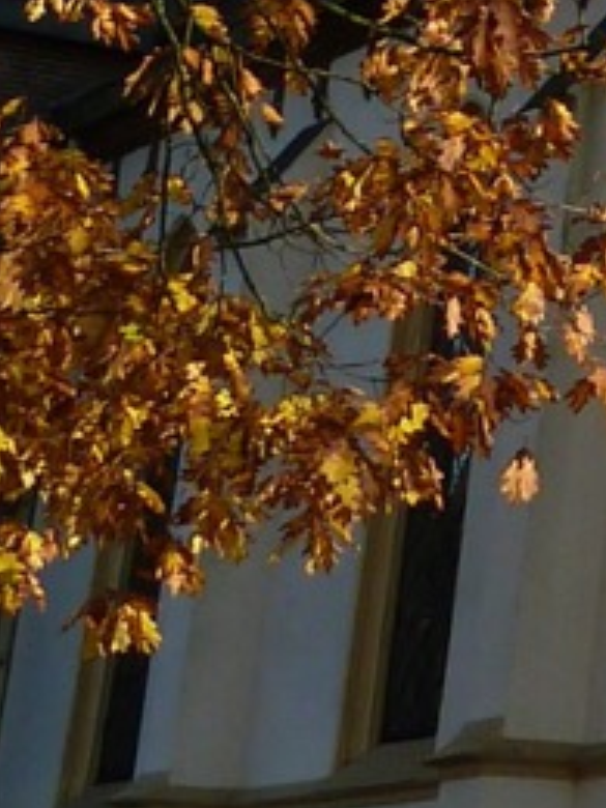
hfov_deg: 8.6
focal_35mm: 154
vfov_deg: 11.9
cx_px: 1529
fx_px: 3595
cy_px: -625
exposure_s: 1/250
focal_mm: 4.1
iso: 80
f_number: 4
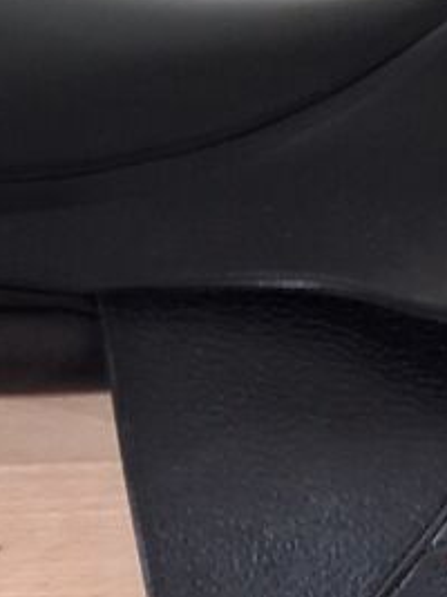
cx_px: 501
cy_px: 779
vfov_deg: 14.5
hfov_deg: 11.2
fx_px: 2240
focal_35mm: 130
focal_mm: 3.98
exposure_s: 1/24
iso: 500
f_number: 1.8
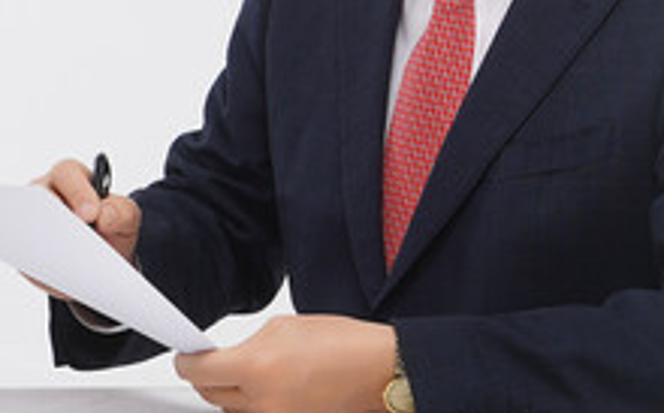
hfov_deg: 9.2
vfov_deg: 5.7
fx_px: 4122
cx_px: 420
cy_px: -3
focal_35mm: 228
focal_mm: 55
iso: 100
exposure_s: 1/125
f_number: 10
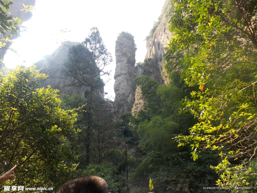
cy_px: 96
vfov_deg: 58.9
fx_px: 171
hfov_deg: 73.9
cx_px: 128
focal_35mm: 23
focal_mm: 4
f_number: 3.1
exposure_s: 1/250
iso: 125
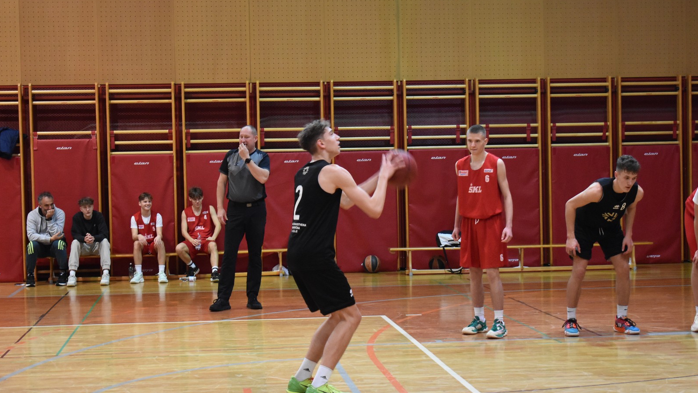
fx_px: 1351
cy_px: 216
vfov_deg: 16.5
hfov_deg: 29.0
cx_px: 348
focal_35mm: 73
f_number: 5.3
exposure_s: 1/80
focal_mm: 46
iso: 3200
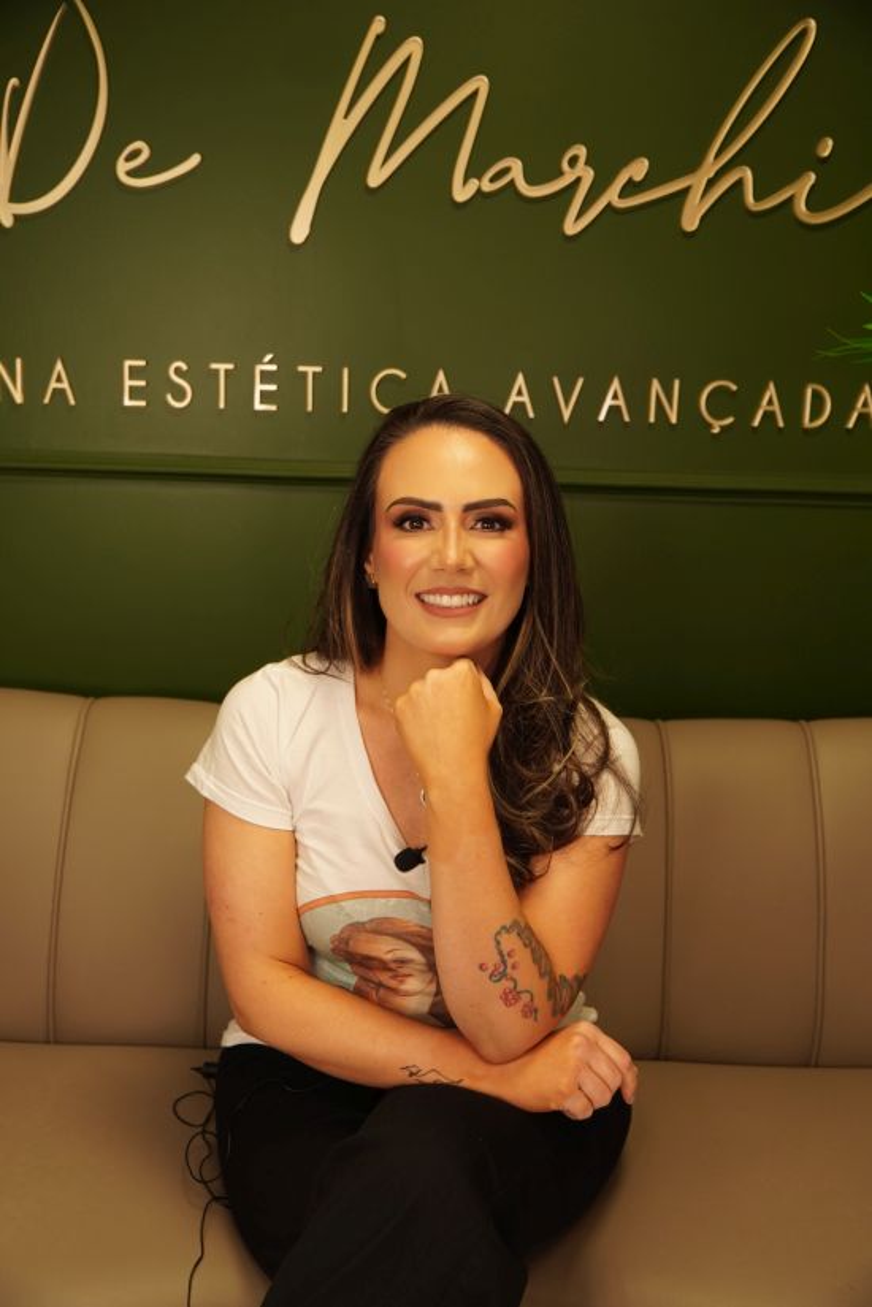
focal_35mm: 38
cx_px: 436
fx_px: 1362
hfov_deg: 35.5
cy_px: 654
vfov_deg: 51.3
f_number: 2.8
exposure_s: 1/80
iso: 250
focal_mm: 25
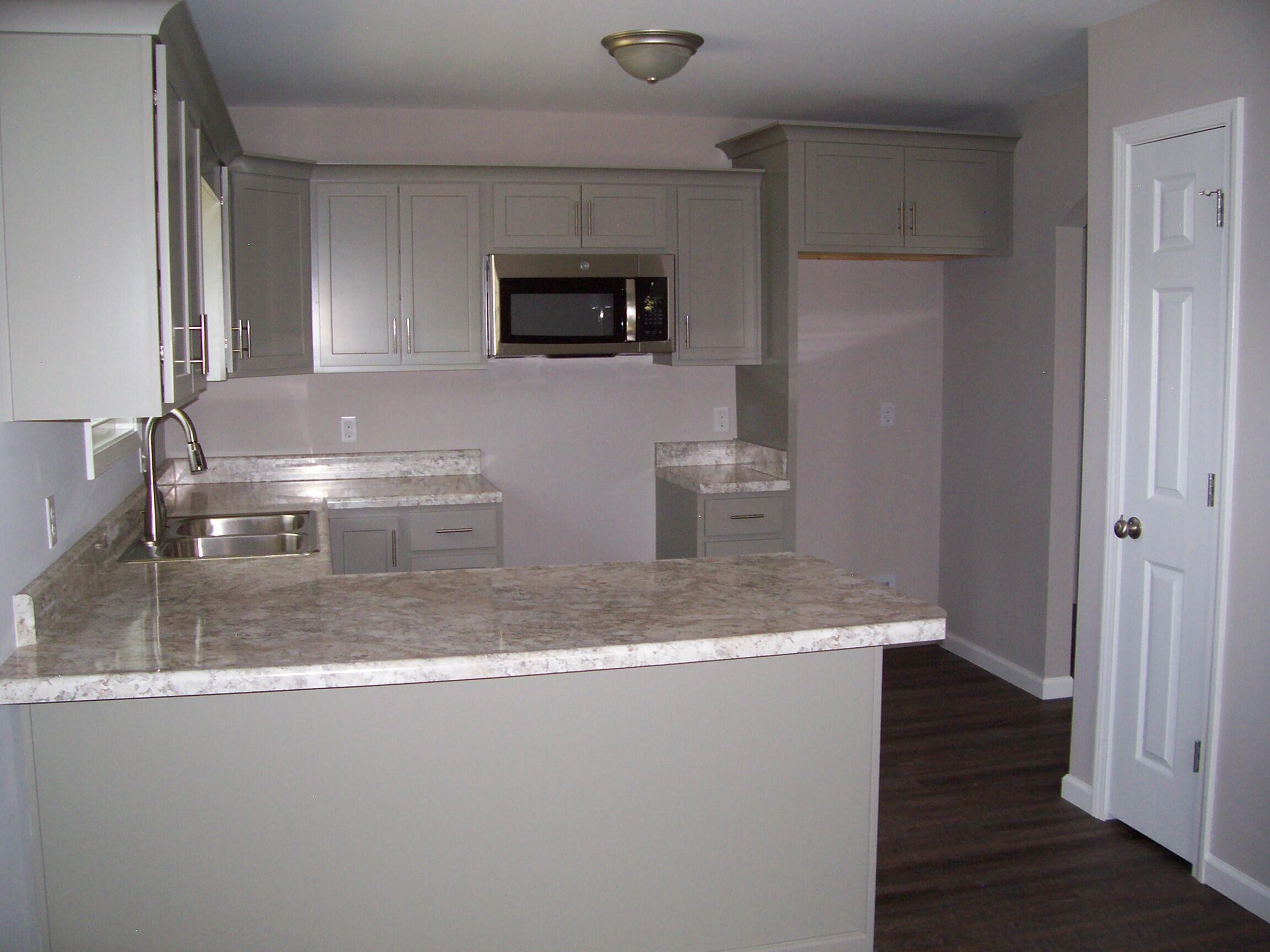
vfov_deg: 41.8
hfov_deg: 54.0
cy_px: 476
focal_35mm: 34
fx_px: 1247
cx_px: 635
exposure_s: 1/112
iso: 140
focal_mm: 5.6
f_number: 2.7
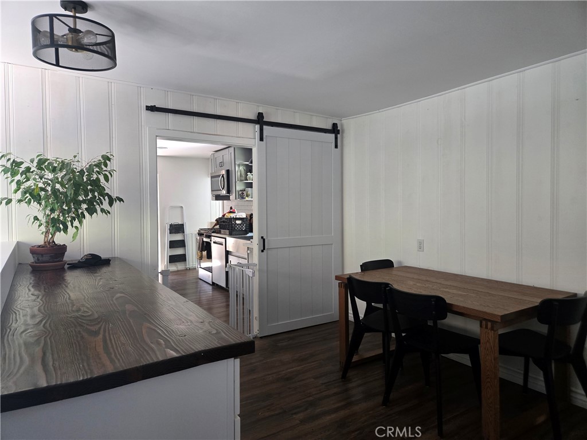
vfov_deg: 58.9
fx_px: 390
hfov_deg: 73.9
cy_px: 220
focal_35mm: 23
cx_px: 294
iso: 400
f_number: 1.8
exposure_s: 1/120
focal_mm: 5.4
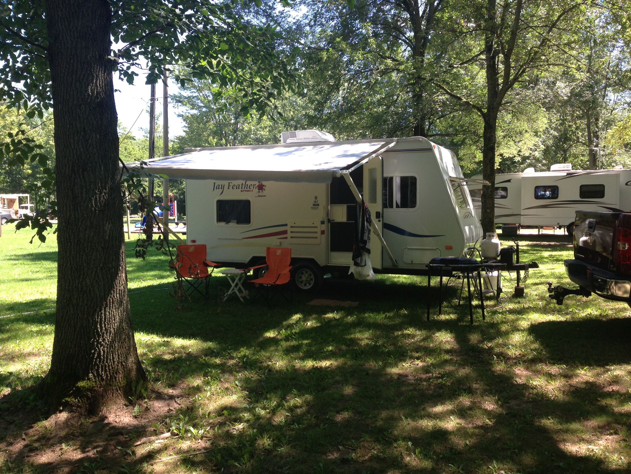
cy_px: 237
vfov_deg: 42.9
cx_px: 316
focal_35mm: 33
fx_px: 602
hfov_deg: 55.4
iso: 50
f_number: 2.4
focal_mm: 4.13
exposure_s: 1/198
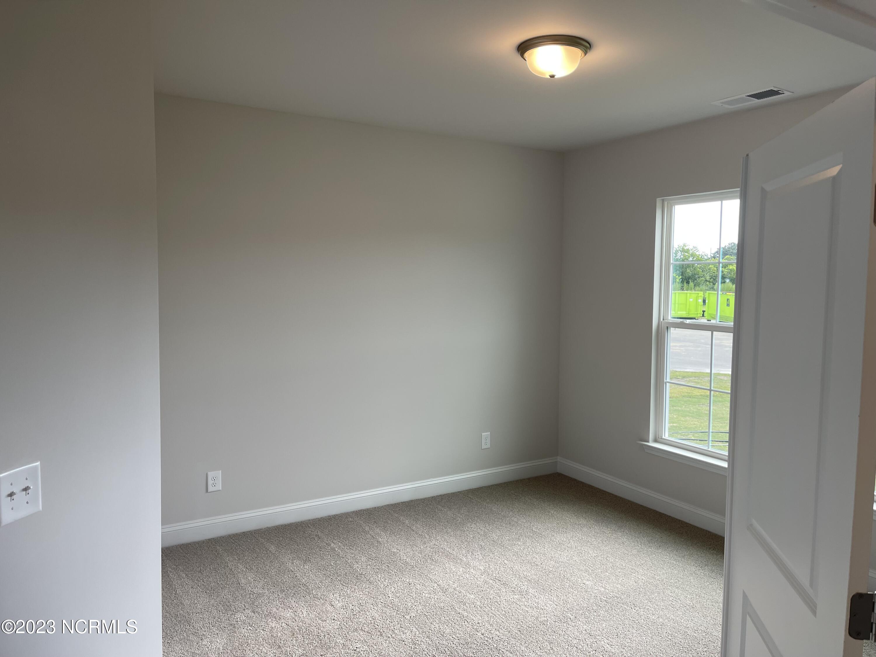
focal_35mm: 26
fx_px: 658
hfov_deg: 67.3
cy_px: 328
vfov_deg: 53.1
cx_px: 438
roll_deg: -0.5
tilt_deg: -3.9
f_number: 1.6
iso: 40
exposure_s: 1/120
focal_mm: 5.1
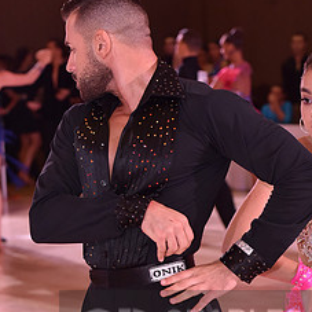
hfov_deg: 11.5
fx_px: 1550
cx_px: 249
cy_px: 337
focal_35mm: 152
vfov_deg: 11.3
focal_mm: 70
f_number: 4.5
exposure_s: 1/250
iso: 1250
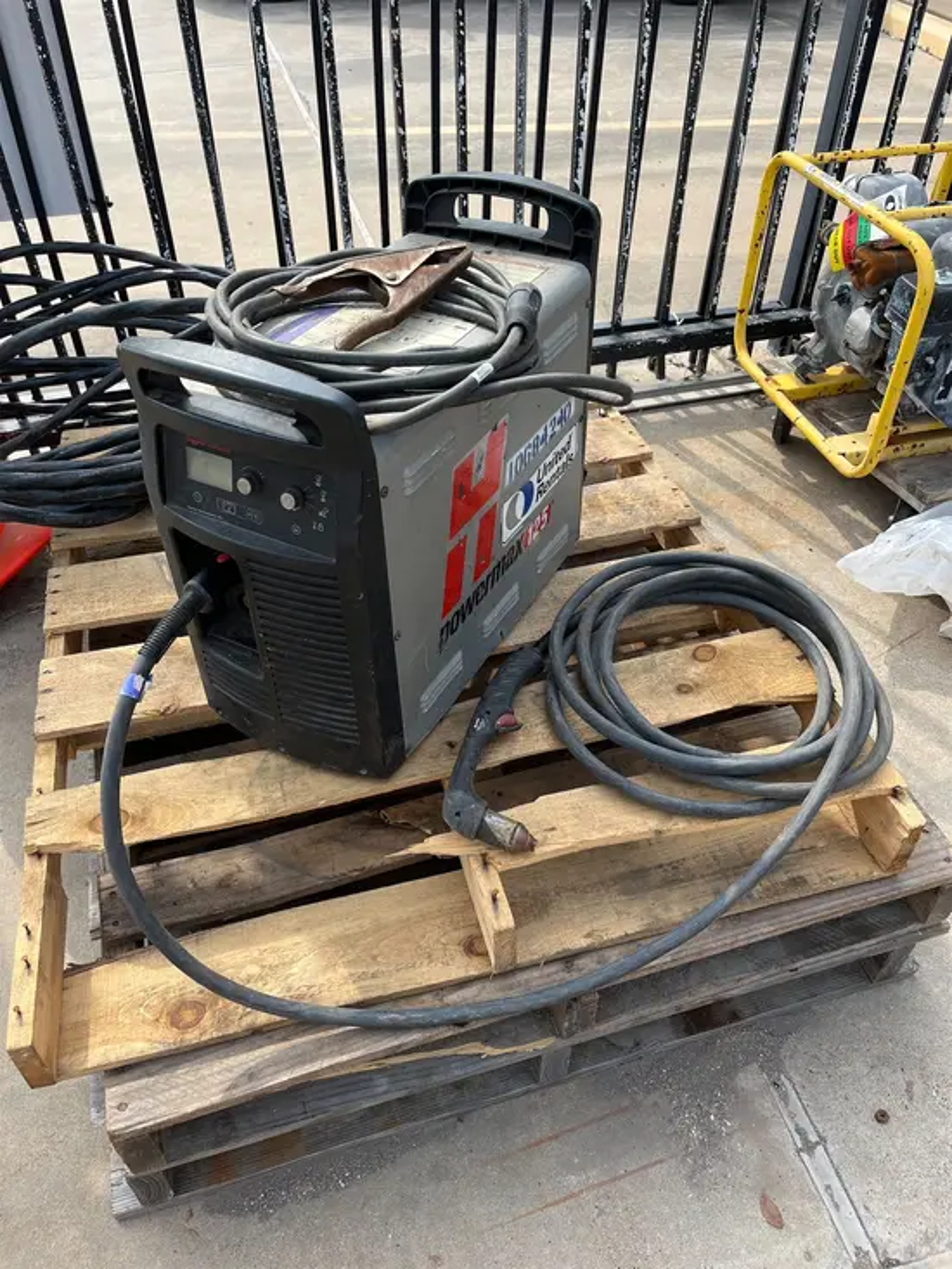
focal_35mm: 26
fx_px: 953
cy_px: 634
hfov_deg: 53.1
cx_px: 476
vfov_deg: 67.3
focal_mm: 5.1
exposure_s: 1/1252
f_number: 1.6
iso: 50
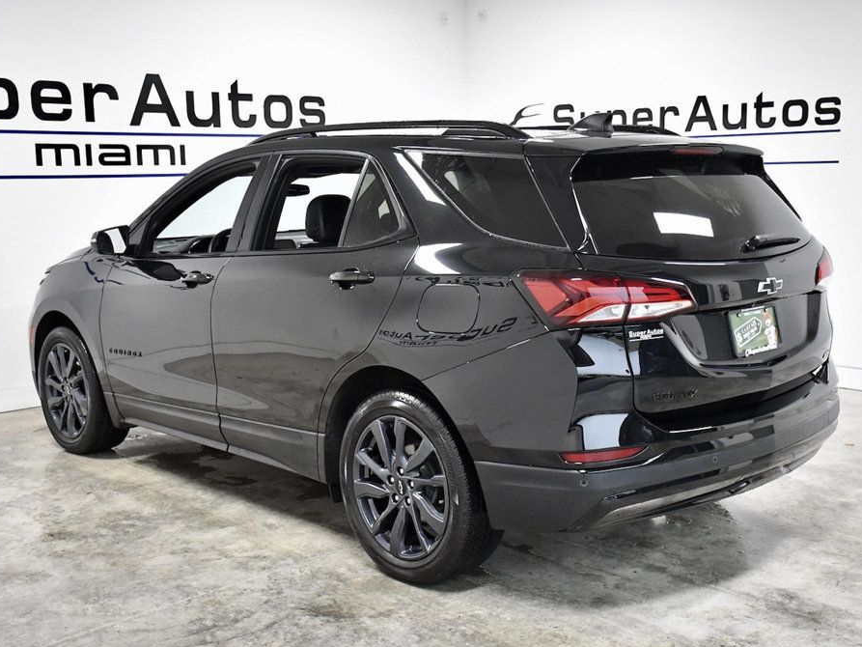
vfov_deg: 33.6
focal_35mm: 43
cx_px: 451
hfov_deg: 43.8
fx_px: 1071
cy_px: 322
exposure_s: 1/250
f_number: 4.5
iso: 2500
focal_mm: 26
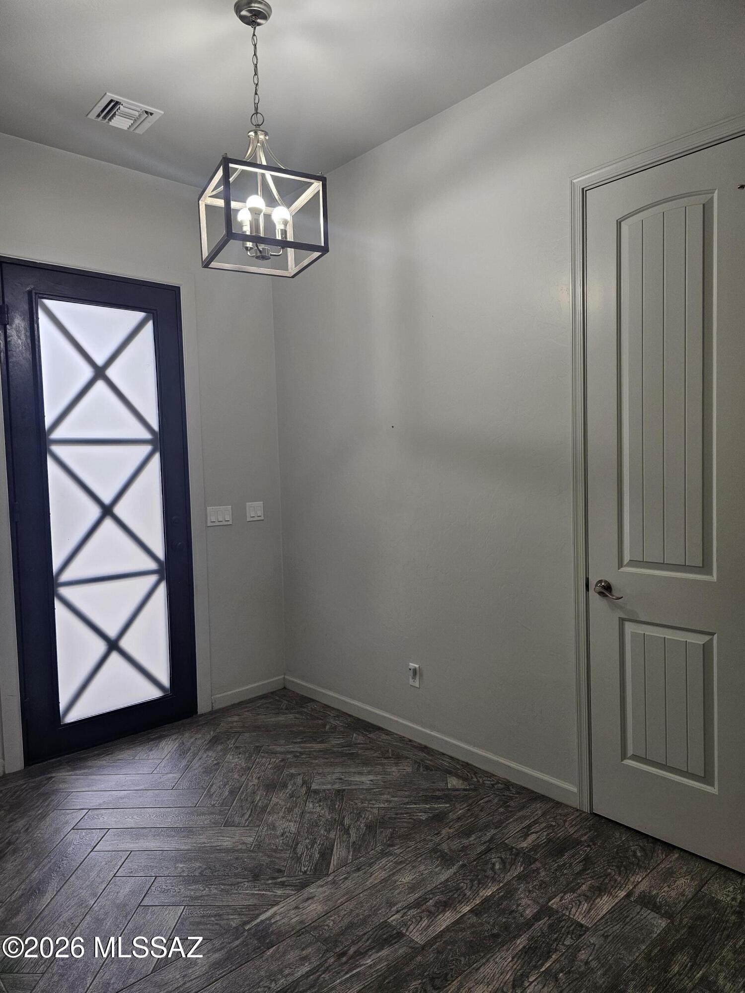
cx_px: 372
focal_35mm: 23
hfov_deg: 58.9
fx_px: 660
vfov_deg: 73.9
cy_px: 496
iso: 100
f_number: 1.7
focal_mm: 6.3
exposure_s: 1/120
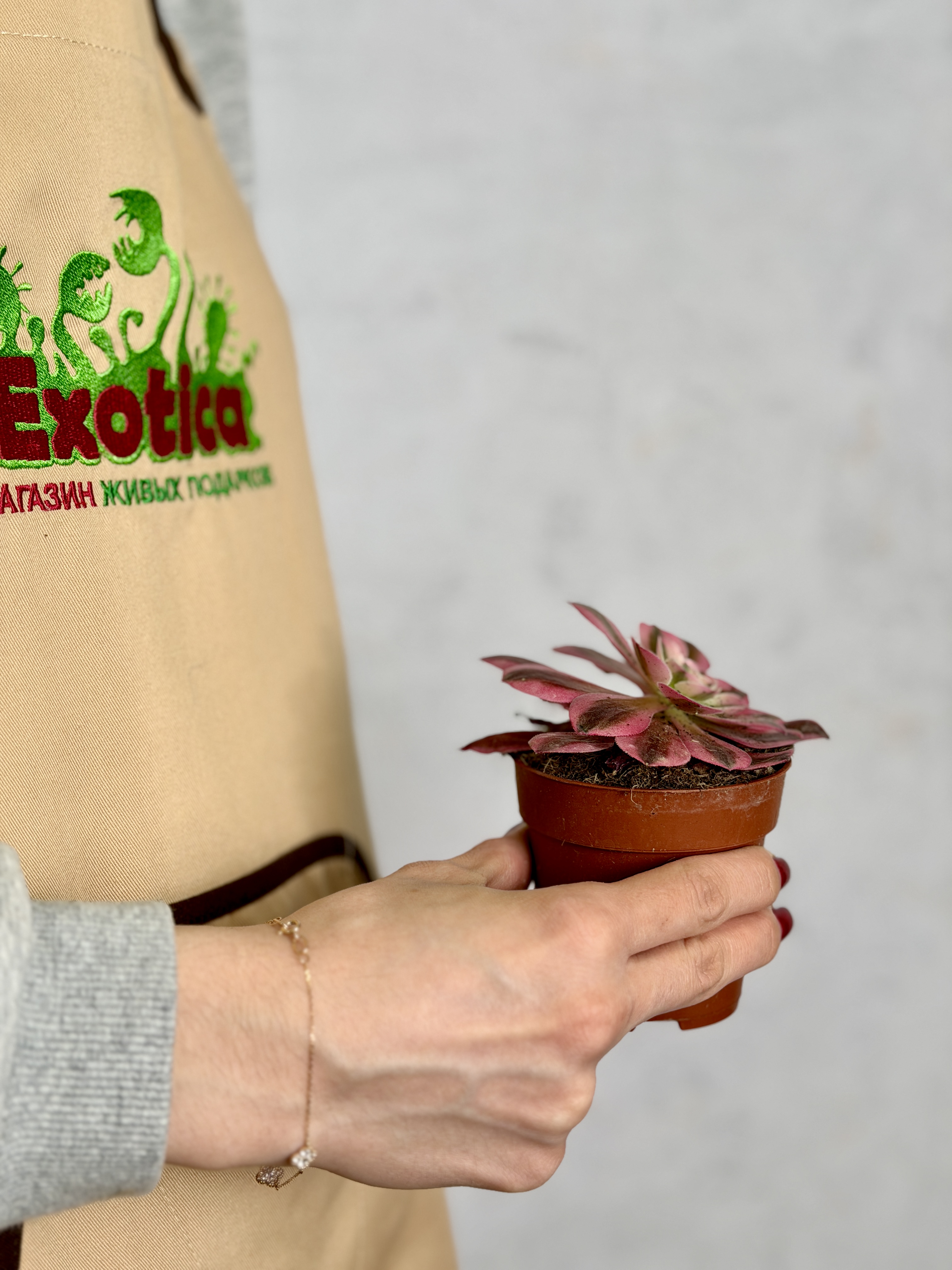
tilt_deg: -4.2
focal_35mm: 48
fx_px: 1760
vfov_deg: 39.7
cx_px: 476
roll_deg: +0.6
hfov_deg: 30.3
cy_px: 635
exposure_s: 1/339
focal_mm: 6.76
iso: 64
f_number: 1.78
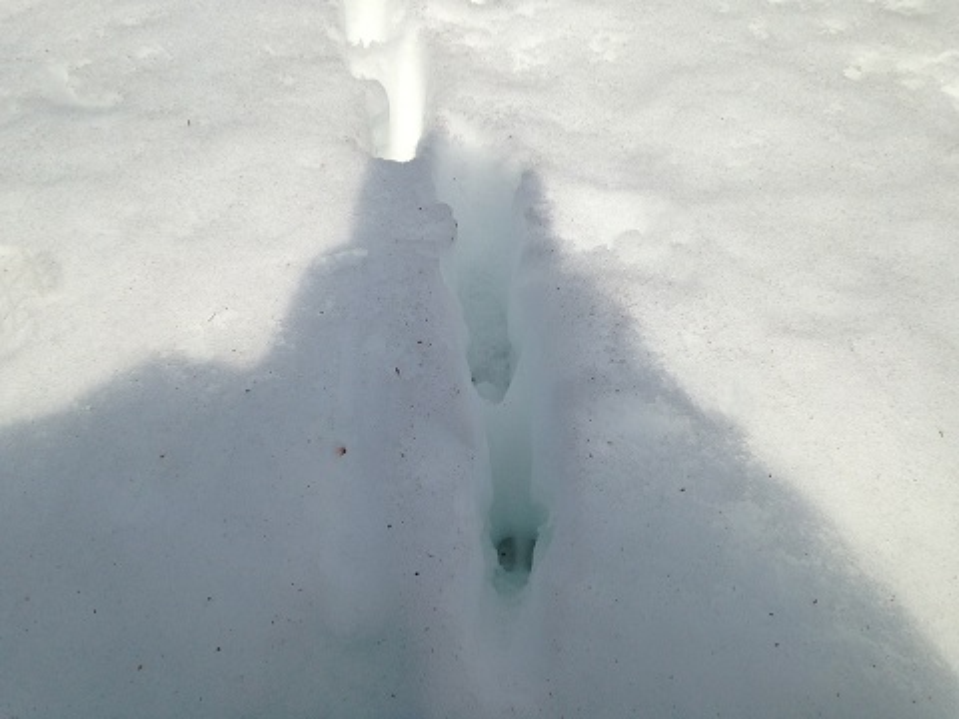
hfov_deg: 55.4
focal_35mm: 33
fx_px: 914
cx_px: 480
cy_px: 360
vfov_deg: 42.9
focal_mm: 4.12
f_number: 2.4
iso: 50
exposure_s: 1/4926
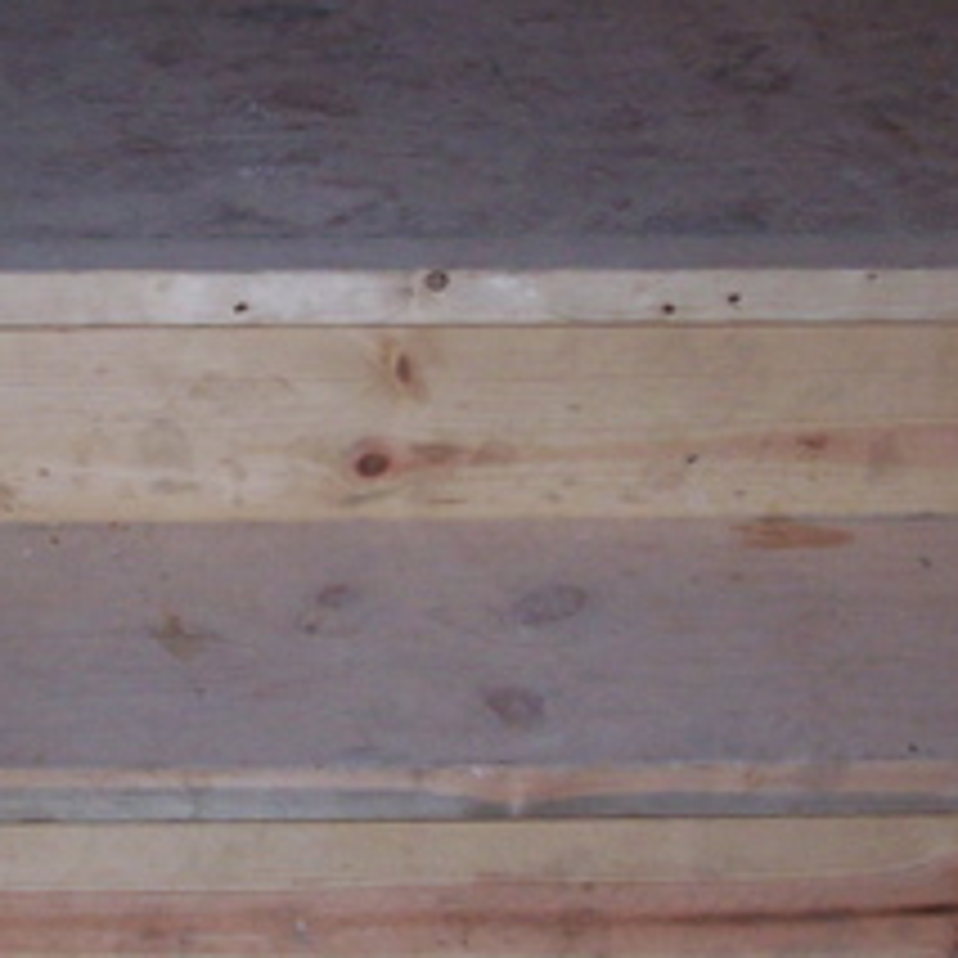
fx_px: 3162
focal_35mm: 101
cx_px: 396
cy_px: 454
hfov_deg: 17.2
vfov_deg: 17.2
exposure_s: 1/60
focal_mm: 6.3
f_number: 2.8
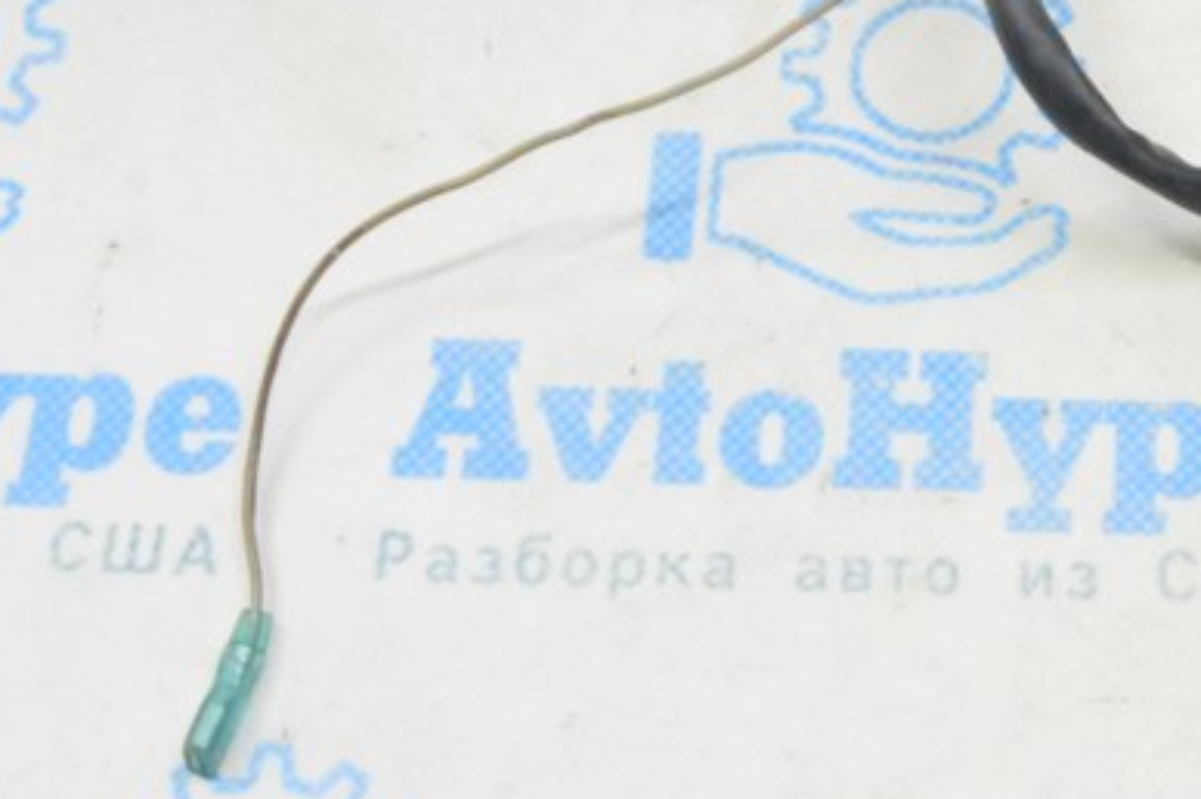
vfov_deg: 14.2
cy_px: 14
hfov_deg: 20.9
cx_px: 1121
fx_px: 3167
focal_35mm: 95
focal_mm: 24
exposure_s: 1/15
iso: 6400
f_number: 20
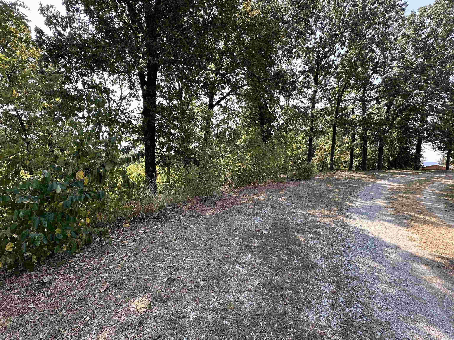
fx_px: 184
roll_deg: -1.1
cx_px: 227
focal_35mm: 14
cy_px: 170
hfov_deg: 102.1
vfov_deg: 85.7
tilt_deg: -1.7
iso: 40
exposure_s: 1/292
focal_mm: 2.22
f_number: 2.2
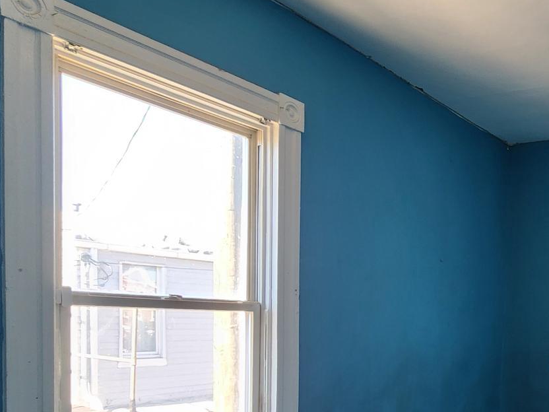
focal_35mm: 32
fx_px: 508
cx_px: 512
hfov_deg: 49.4
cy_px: 343
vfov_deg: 41.8
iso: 160
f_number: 2.2
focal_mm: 2.2
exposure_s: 1/60
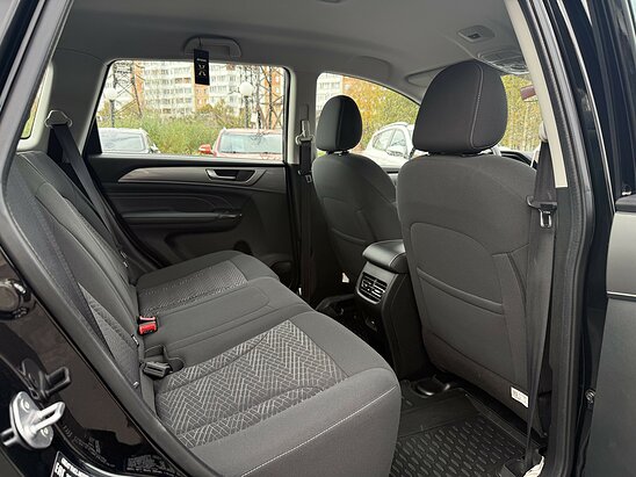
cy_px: 238
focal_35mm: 24
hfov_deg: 71.6
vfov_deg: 56.8
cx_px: 318
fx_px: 441
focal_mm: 6.76
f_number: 1.78
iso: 100
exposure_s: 1/379
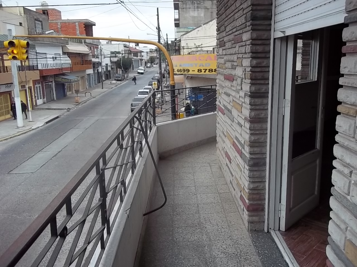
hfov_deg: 56.8
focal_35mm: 32
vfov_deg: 44.2
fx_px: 330
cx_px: 178
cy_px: 134
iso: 80
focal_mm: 5.7
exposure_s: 1/160
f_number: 2.9
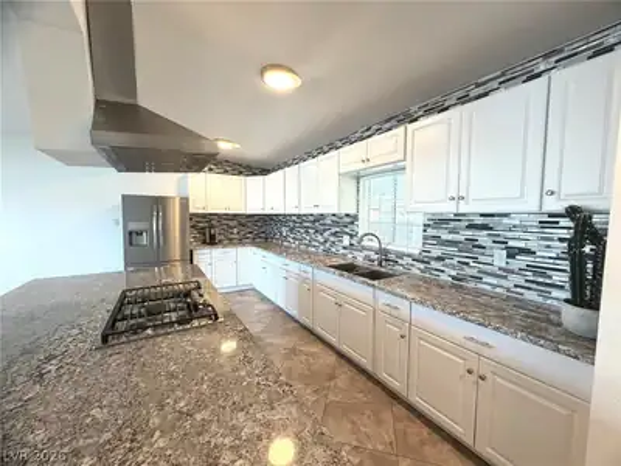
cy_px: 233
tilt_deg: -4.2
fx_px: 251
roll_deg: -0.5
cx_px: 310
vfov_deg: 85.7
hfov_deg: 102.1
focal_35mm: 14
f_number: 2.2
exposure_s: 1/120
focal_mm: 2.22
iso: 320
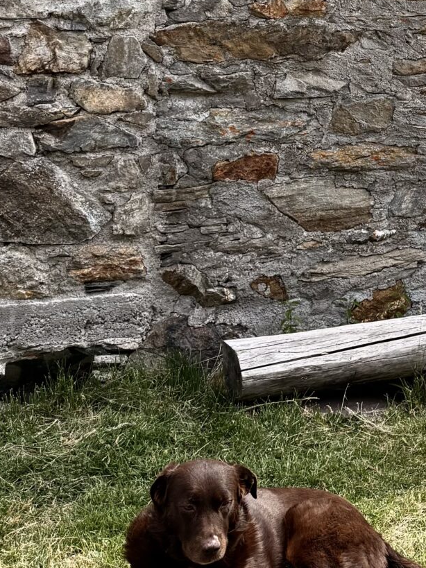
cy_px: 2
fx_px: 1231
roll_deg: +1.4
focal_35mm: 75
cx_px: 651
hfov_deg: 17.5
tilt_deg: +3.2
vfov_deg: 24.8
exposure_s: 1/2000
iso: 100
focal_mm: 6.76
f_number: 1.78
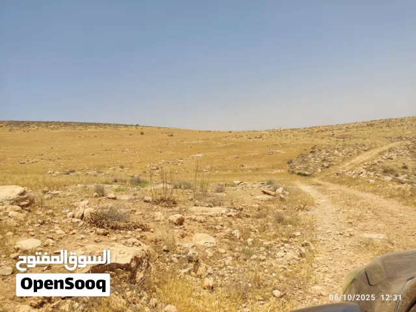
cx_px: 208
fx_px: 300
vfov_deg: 54.9
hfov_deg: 69.4
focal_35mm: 25
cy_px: 156
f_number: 1.79
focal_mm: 4.71
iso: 50
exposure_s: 1/1976
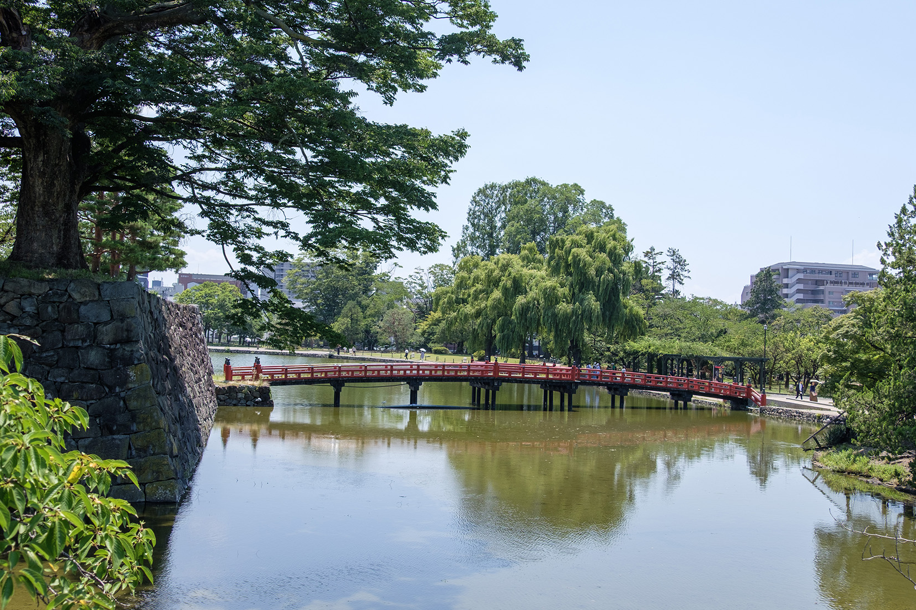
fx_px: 941
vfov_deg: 35.9
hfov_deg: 51.9
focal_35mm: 37
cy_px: 282
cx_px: 429
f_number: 5
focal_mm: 21.6
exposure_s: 1/800
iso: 200
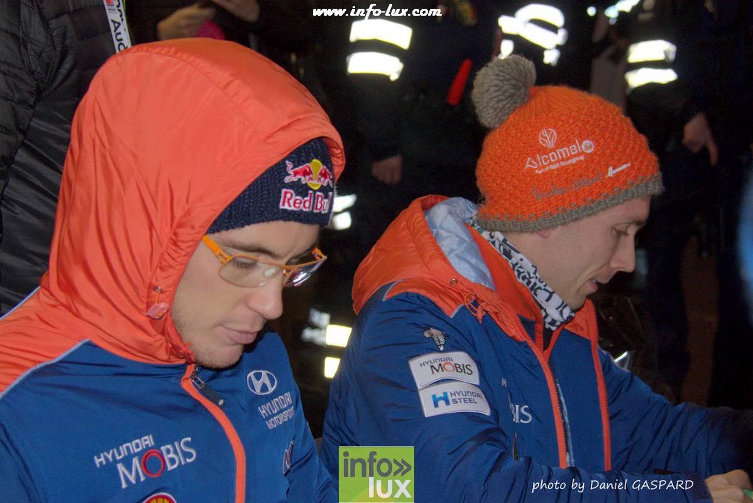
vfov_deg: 18.2
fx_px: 1569
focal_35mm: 75
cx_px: 376
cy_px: 252
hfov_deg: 27.0
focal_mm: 50
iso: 800
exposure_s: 1/60
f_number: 5.3
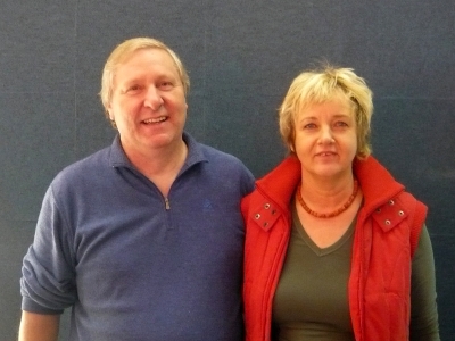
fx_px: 381
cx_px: 228
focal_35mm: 29
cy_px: 170
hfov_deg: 61.7
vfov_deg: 48.2
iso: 400
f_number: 2.8
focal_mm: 4.6
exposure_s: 1/30
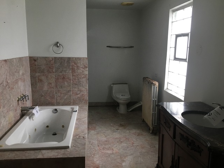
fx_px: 188
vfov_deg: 48.2
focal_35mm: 29
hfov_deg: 61.7
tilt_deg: -12.0
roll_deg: -1.3
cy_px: 84
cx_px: 112
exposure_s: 1/30
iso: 40
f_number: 2.2
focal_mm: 4.15
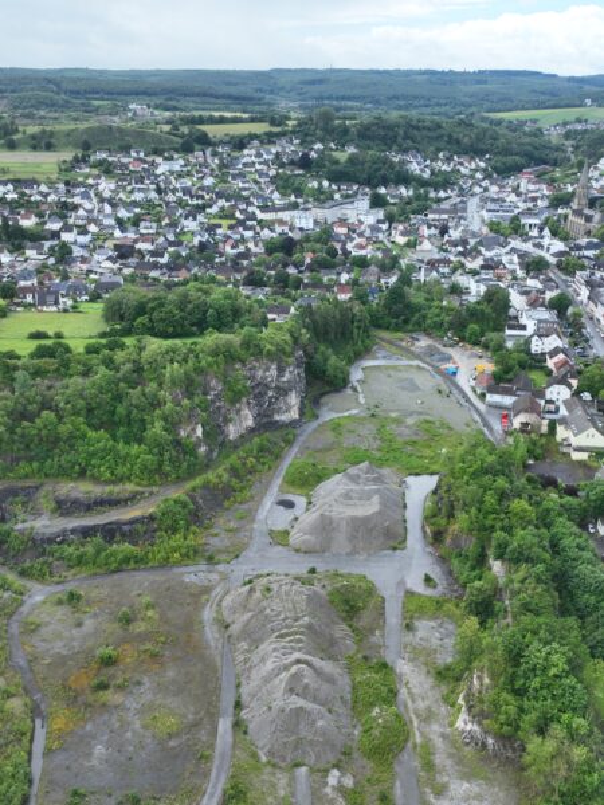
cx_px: 302
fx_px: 558
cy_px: 402
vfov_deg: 71.6
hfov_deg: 56.8
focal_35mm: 24
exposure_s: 1/1250
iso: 240
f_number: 2.8
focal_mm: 12.29
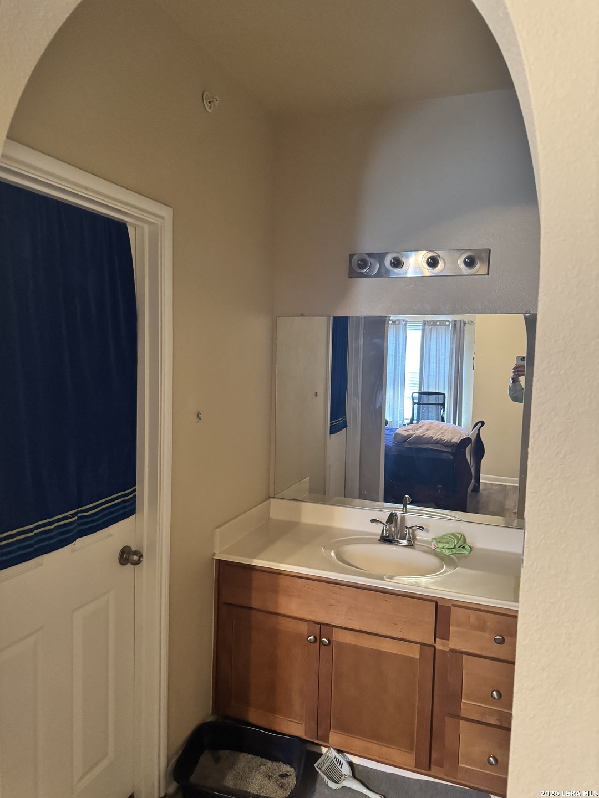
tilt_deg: -4.5
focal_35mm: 24
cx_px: 300
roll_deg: -0.9
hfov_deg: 56.8
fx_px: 554
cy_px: 399
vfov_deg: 71.6
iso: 1000
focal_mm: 6.76
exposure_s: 1/40
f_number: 1.78
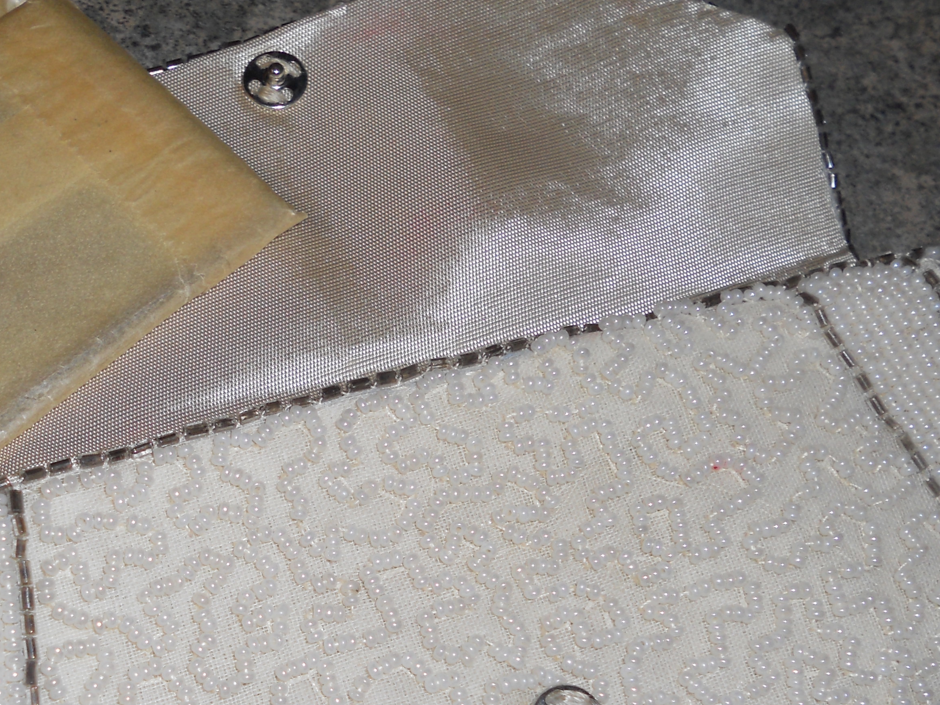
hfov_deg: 34.4
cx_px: 267
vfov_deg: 26.1
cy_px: 554
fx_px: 1493
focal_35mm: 55
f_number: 8.8
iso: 80
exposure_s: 1/25
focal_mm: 5.8
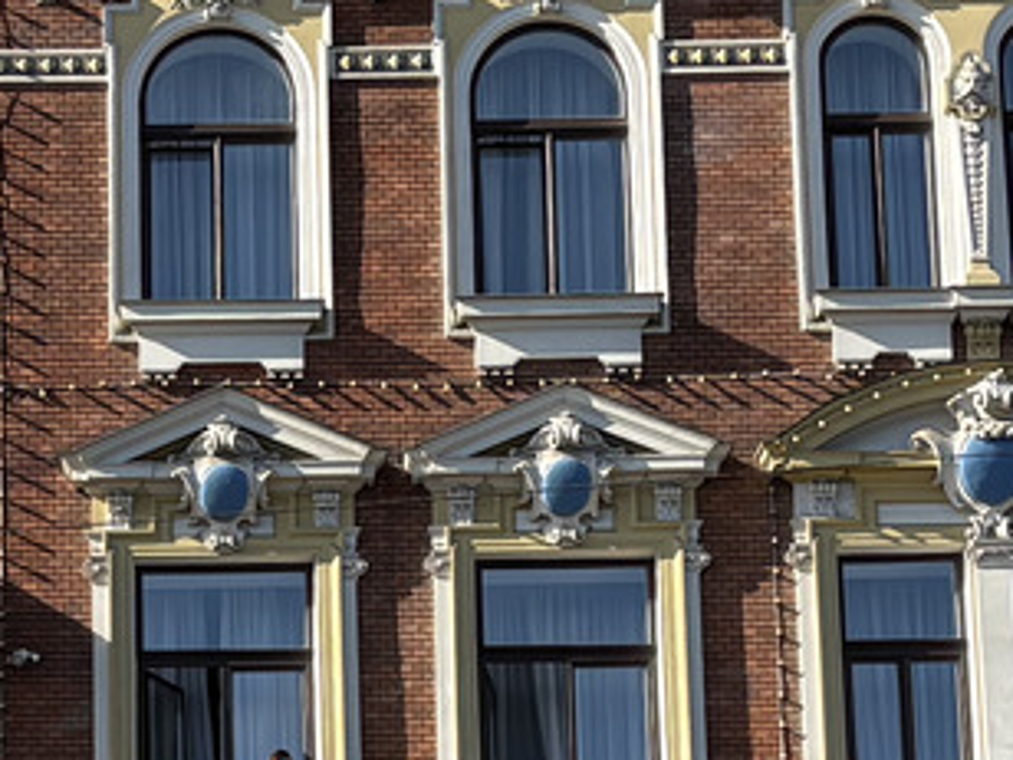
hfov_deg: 14.4
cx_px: 76
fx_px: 3951
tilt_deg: +13.5
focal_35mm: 135
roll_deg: +0.2
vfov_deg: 10.8
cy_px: 915
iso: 50
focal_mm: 5.96
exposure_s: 1/2012
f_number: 1.6
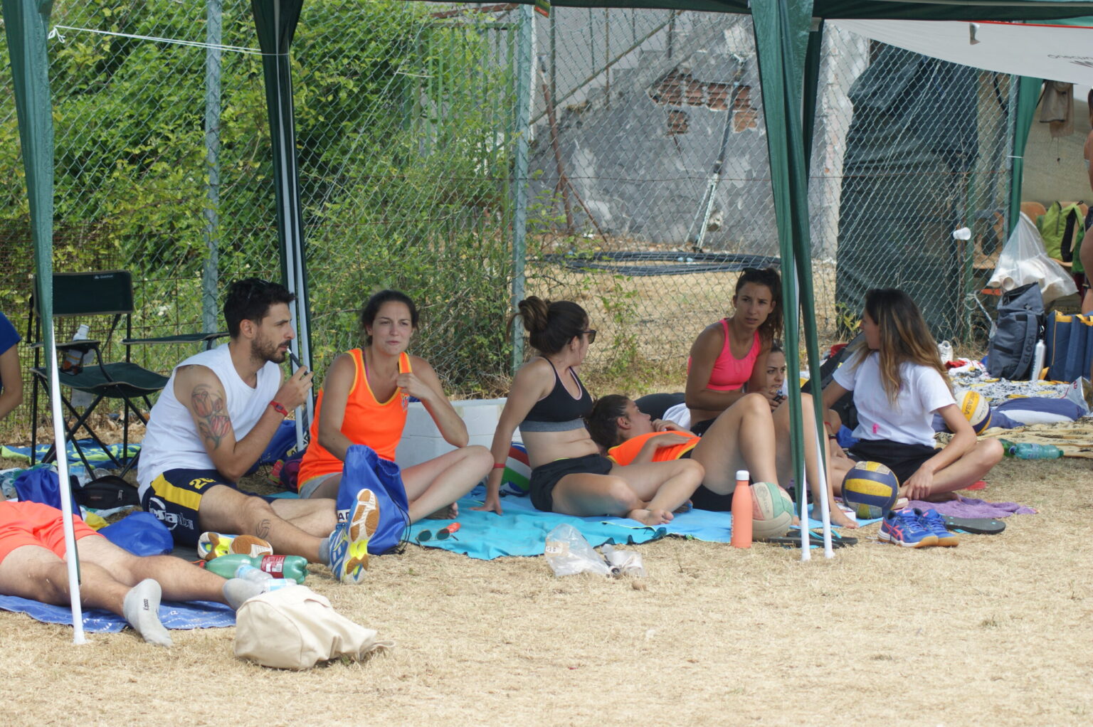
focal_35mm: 105
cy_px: 364
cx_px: 546
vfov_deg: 13.0
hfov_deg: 19.5
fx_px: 3186
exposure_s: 1/160
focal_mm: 70
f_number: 5
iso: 100
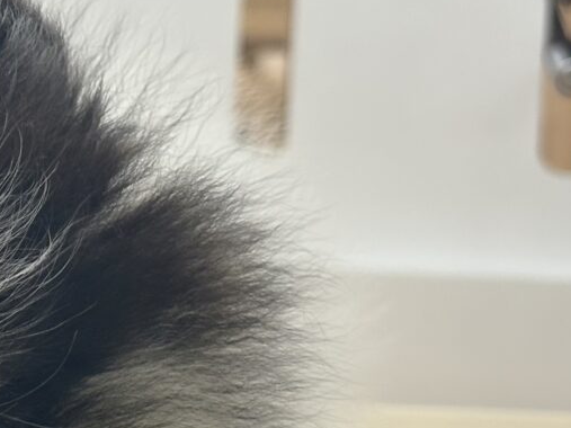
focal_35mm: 123
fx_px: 2028
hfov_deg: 15.7
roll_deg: -3.2
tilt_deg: -1.5
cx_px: -17
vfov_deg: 12.0
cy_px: 330
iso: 32
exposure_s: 1/50
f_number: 1.6
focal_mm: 5.96
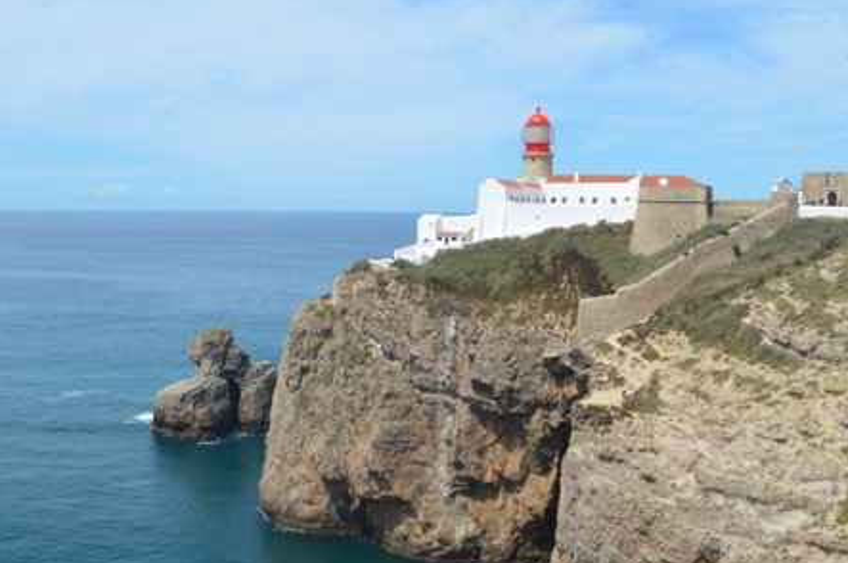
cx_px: 364
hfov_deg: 49.5
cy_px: 306
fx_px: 917
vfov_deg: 34.1
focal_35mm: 39
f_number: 9
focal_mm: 18
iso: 100
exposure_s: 1/320
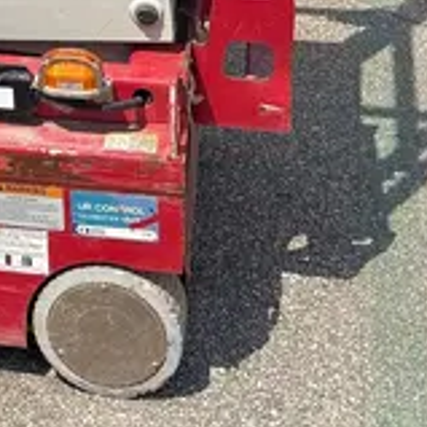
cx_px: -223
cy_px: -307
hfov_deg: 15.1
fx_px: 1479
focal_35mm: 106
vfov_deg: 14.7
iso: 50
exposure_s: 1/3125
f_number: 1.6
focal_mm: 5.96
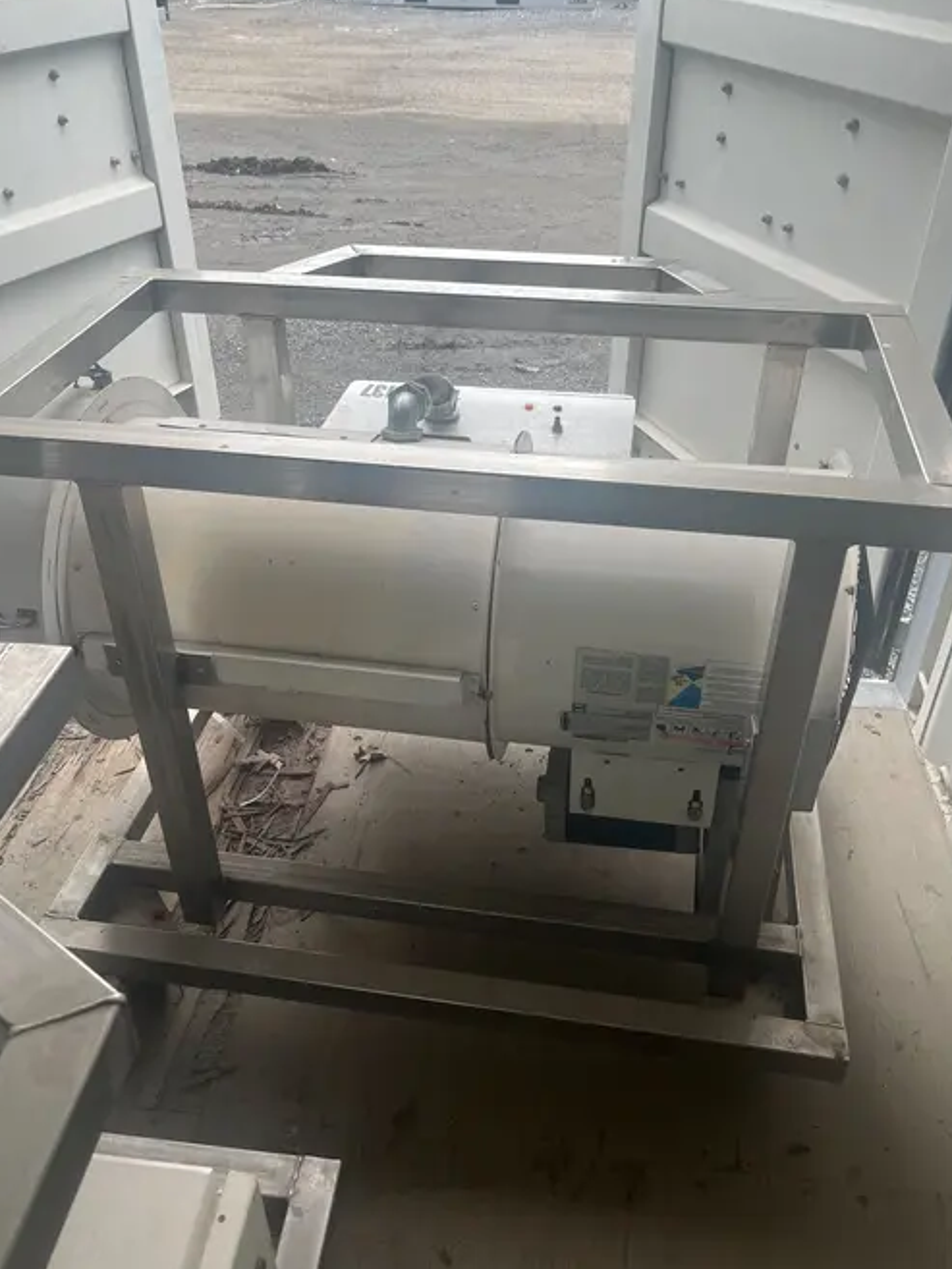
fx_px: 1063
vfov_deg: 61.6
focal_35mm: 29
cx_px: 469
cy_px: 625
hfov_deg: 48.2
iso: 50
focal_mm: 5.1
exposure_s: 1/504
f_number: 1.6
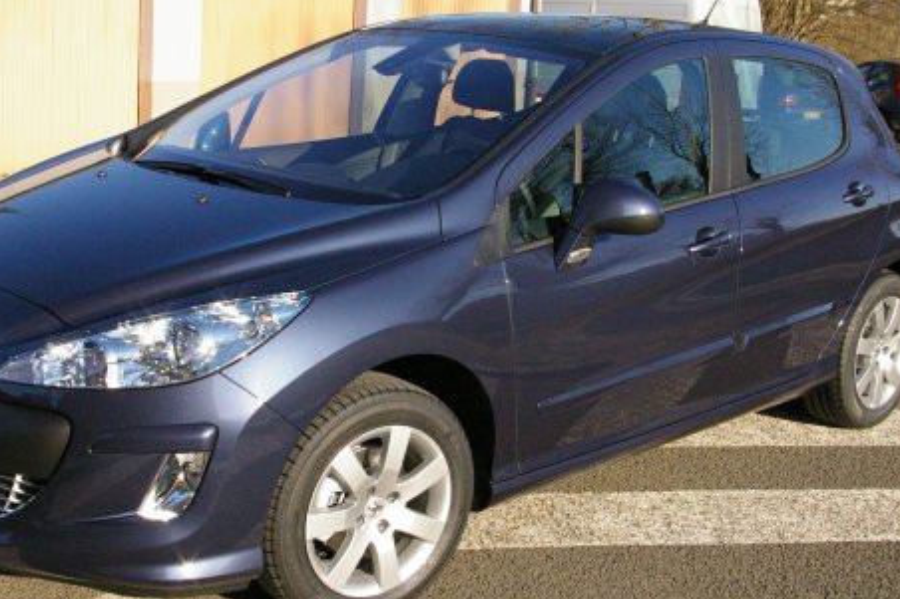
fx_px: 1274
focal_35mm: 51
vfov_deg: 26.4
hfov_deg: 38.8
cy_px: 261
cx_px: 378
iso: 1600
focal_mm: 24
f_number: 9.5
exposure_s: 1/1000
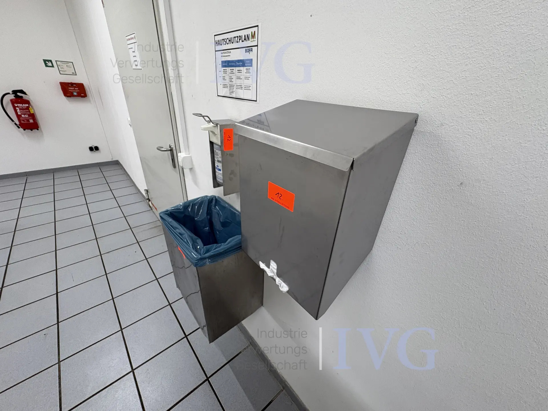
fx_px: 222
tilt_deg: -28.7
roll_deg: -3.7
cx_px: 274
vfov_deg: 85.7
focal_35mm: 14
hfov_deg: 102.1
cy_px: 206
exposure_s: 1/100
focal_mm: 2.22
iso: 125
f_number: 2.2
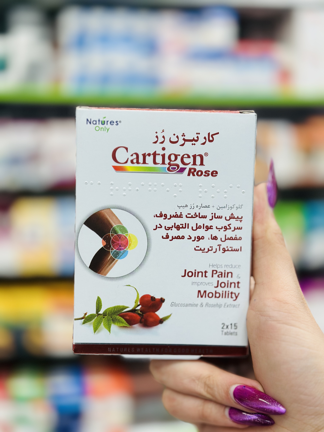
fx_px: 599
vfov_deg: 39.7
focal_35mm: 48
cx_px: 162
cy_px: 216
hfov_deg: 30.3
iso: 64
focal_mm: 6.86
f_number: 1.78
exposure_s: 1/138
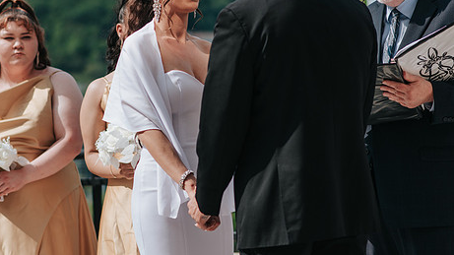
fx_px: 2022
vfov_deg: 7.2
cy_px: 70
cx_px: 193
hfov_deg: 12.8
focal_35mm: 168
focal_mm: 85
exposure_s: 1/3200
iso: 100
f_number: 2.8
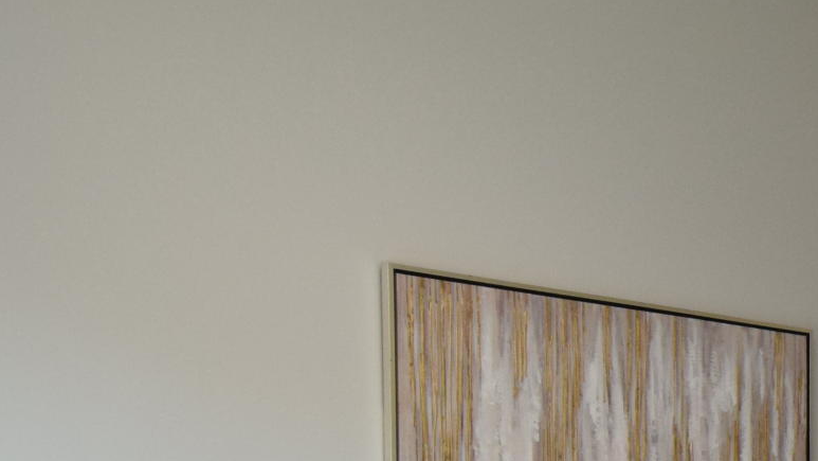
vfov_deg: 18.3
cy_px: 607
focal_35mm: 61
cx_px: 1146
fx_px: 1323
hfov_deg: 27.0
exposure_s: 1/125
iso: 800
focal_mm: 10
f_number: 5.6
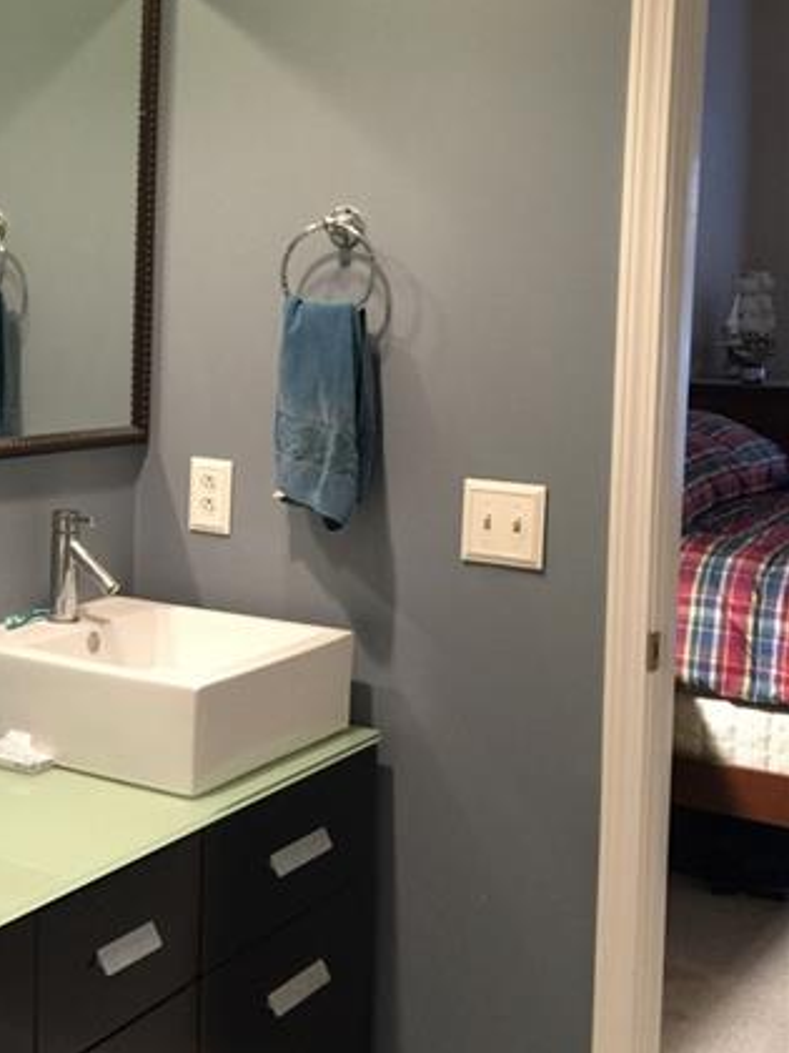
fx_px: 1611
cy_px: 394
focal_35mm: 53
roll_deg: -0.5
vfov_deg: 36.0
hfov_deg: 26.5
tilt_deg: -2.3
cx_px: 70
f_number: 2.2
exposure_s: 1/15
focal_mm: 4.15
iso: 80
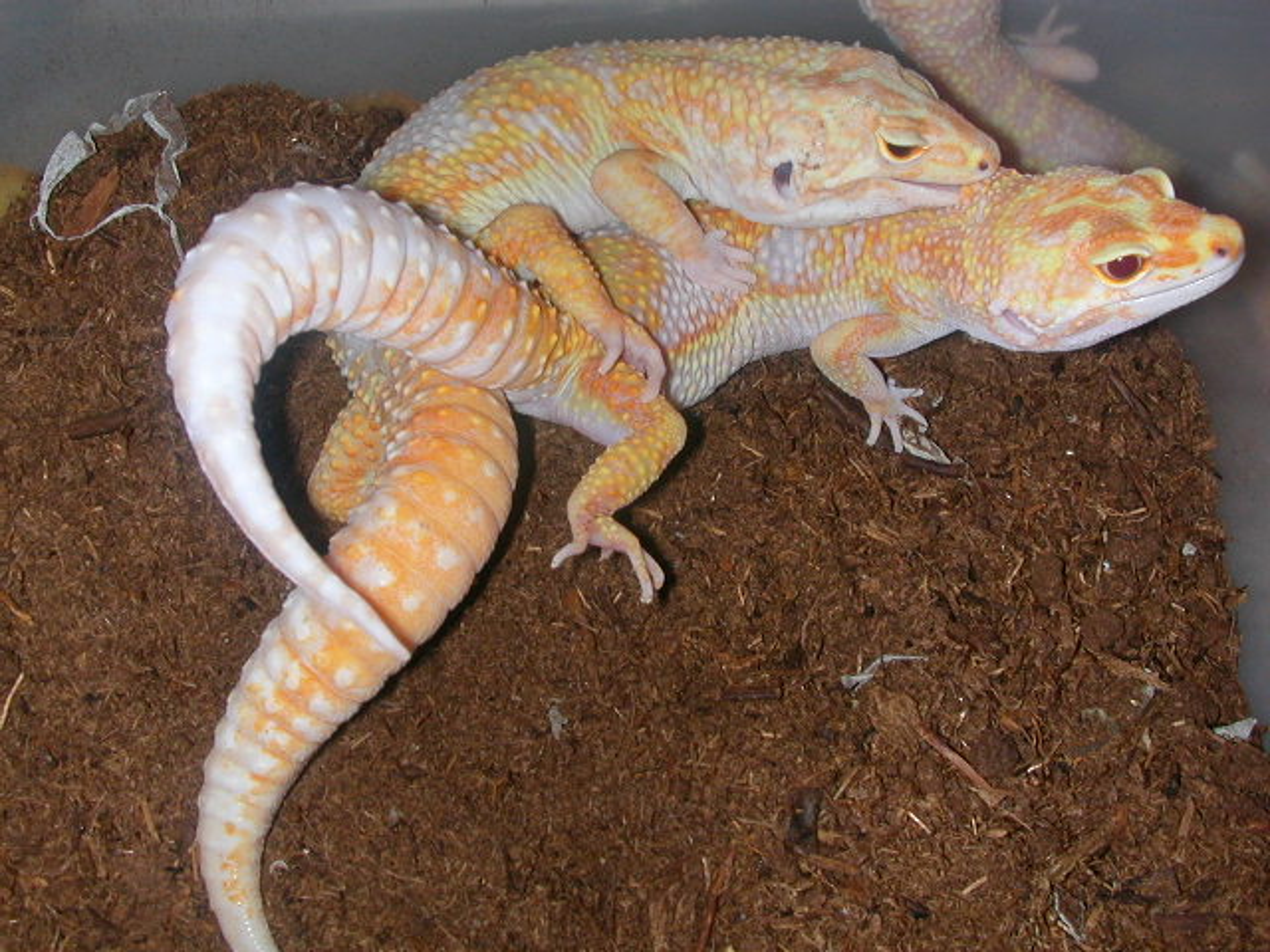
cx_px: 635
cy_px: 476
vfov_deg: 33.6
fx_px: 1578
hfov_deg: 43.9
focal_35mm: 43
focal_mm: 6.6
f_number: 4.8
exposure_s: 1/59.9
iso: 100
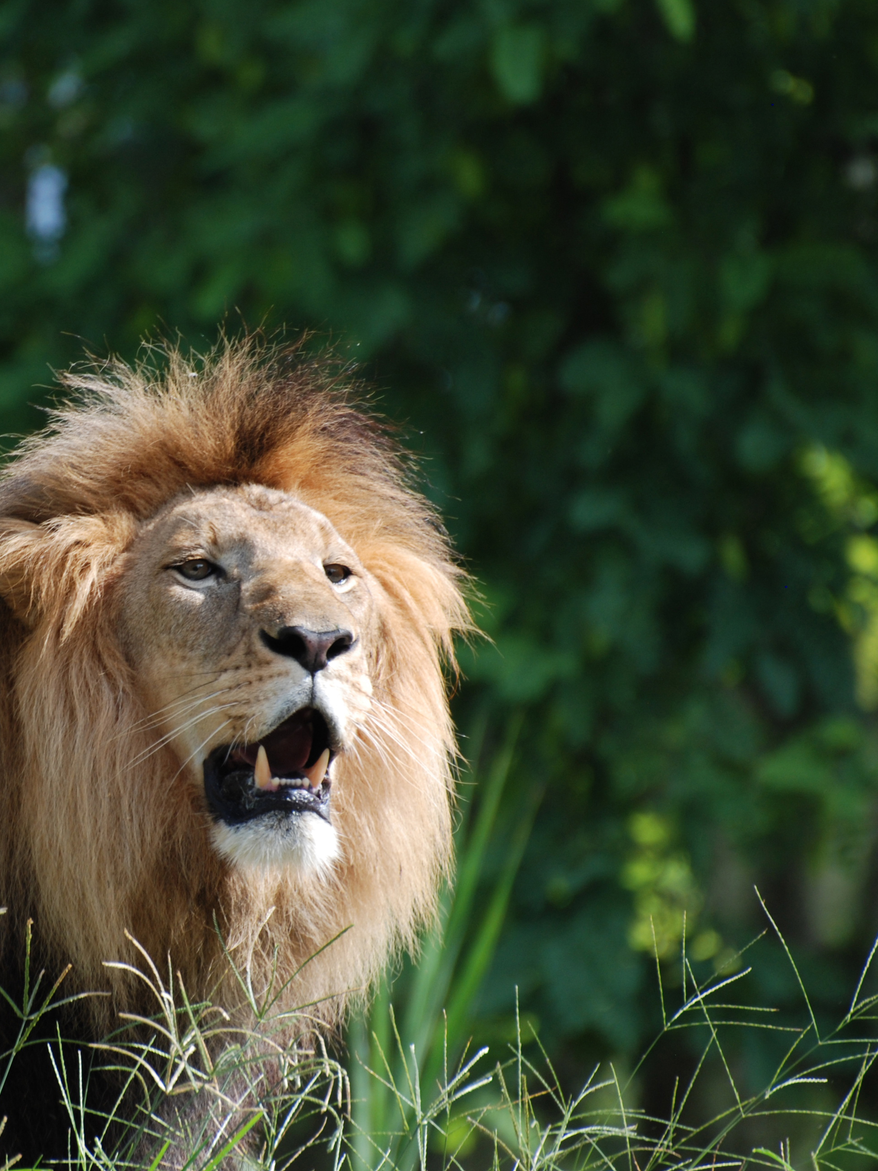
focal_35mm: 648
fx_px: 21920
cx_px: 83
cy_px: 585
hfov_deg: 2.3
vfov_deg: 3.1
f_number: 5.6
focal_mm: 300
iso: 200
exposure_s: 1/320
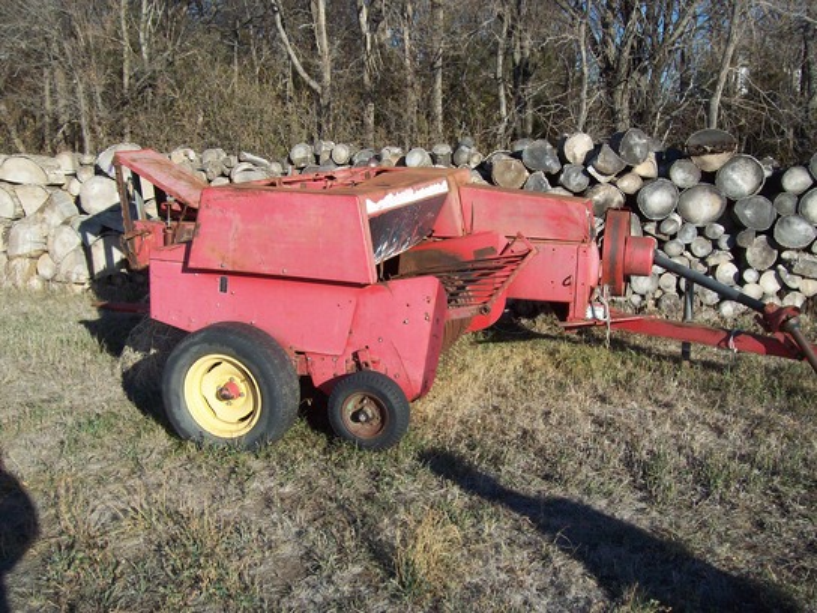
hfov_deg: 51.4
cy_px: 306
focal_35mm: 36
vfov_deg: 39.7
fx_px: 850
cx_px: 408
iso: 80
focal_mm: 6
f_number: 4.8
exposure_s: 1/418
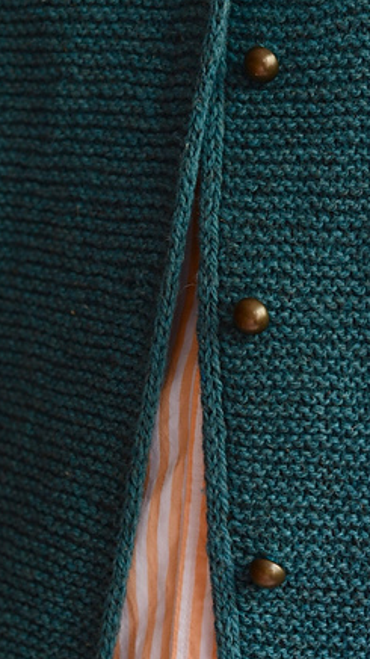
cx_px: 278
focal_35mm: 77
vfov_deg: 27.2
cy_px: 478
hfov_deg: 15.6
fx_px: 1344
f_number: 3.2
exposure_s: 1/125
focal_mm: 50
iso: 1000
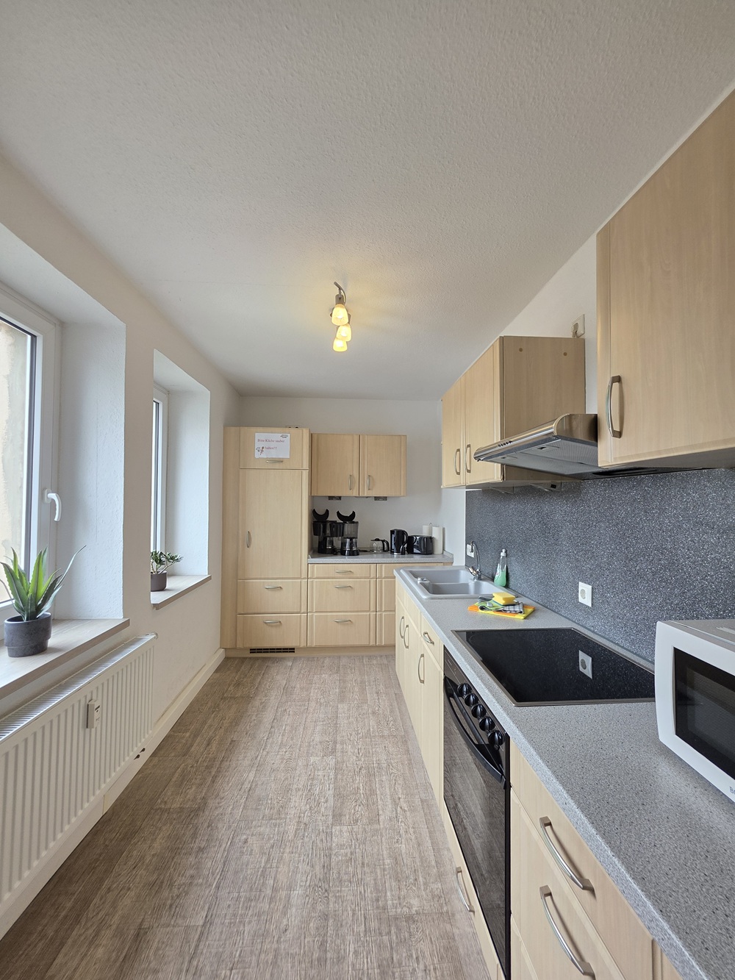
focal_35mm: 13
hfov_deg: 89.9
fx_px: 368
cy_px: 490
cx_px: 368
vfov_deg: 106.2
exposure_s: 1/100
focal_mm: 2.2
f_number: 1.9
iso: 80
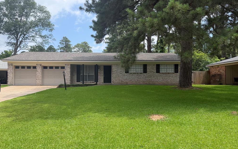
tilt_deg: +2.1
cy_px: 75
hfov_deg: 70.4
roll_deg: +0.0
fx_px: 169
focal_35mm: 26
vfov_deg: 47.6
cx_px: 120
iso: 100
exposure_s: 1/2169
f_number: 1.78
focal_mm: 6.76
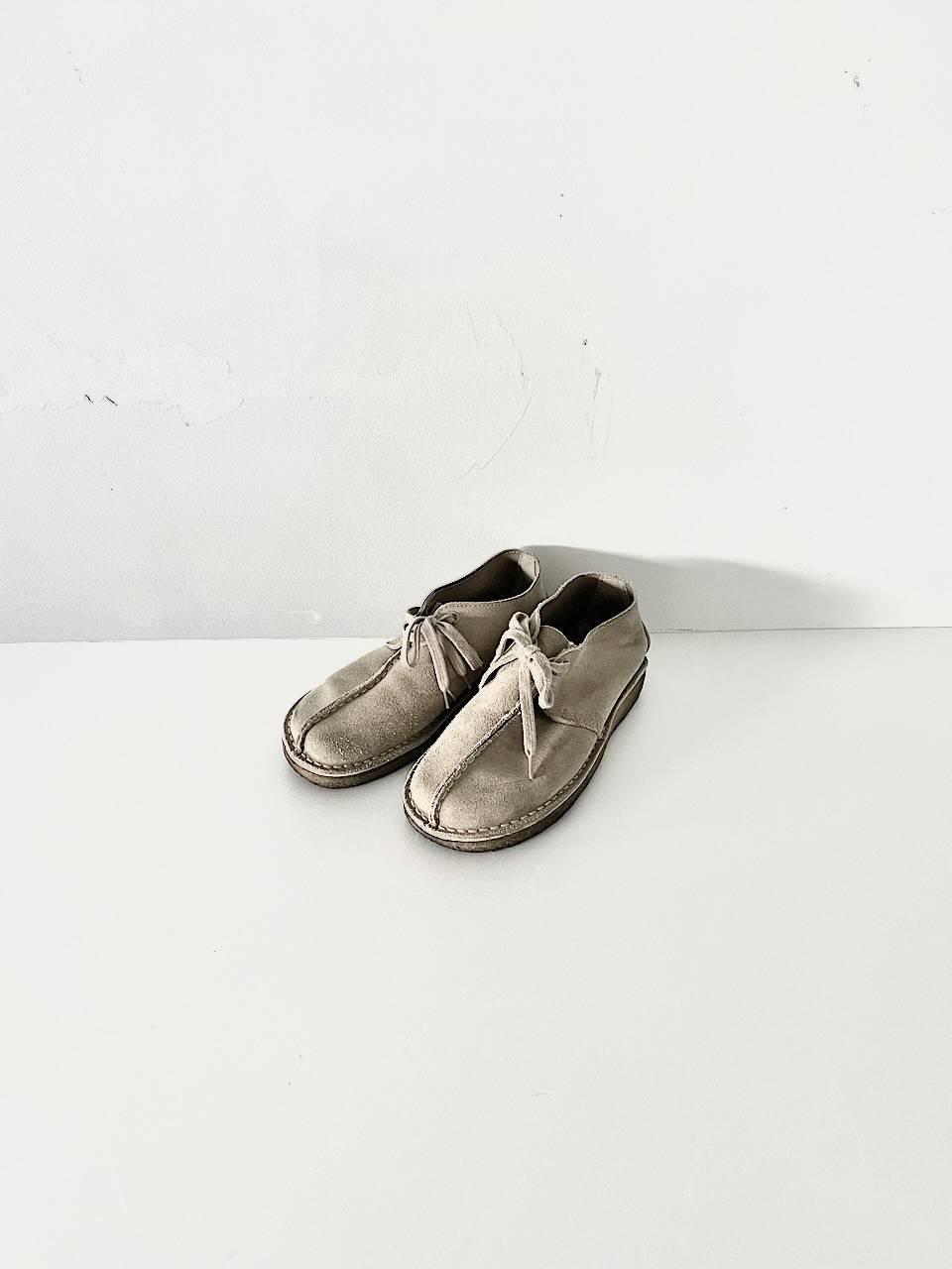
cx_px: 476
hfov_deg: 53.1
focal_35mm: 26
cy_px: 634
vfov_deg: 67.3
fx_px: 953
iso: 125
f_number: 1.6
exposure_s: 1/79
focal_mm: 5.1
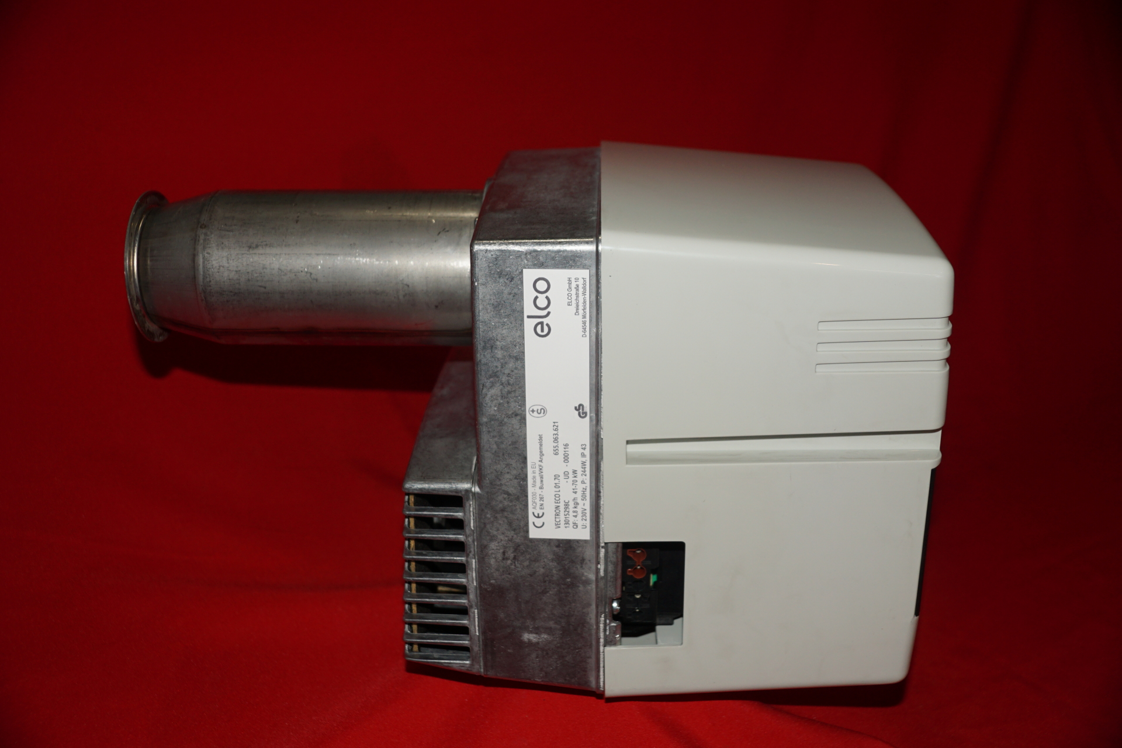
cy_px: 374
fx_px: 1215
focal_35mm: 39
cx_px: 561
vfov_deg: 34.2
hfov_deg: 49.6
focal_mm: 26
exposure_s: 1/125
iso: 250
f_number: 4
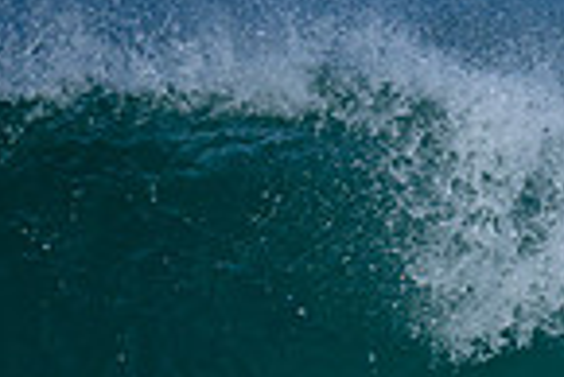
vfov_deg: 0.3
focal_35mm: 4407
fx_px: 69111
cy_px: 456
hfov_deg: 0.5
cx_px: 1125
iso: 220
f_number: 6.3
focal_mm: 800
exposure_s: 1/2000
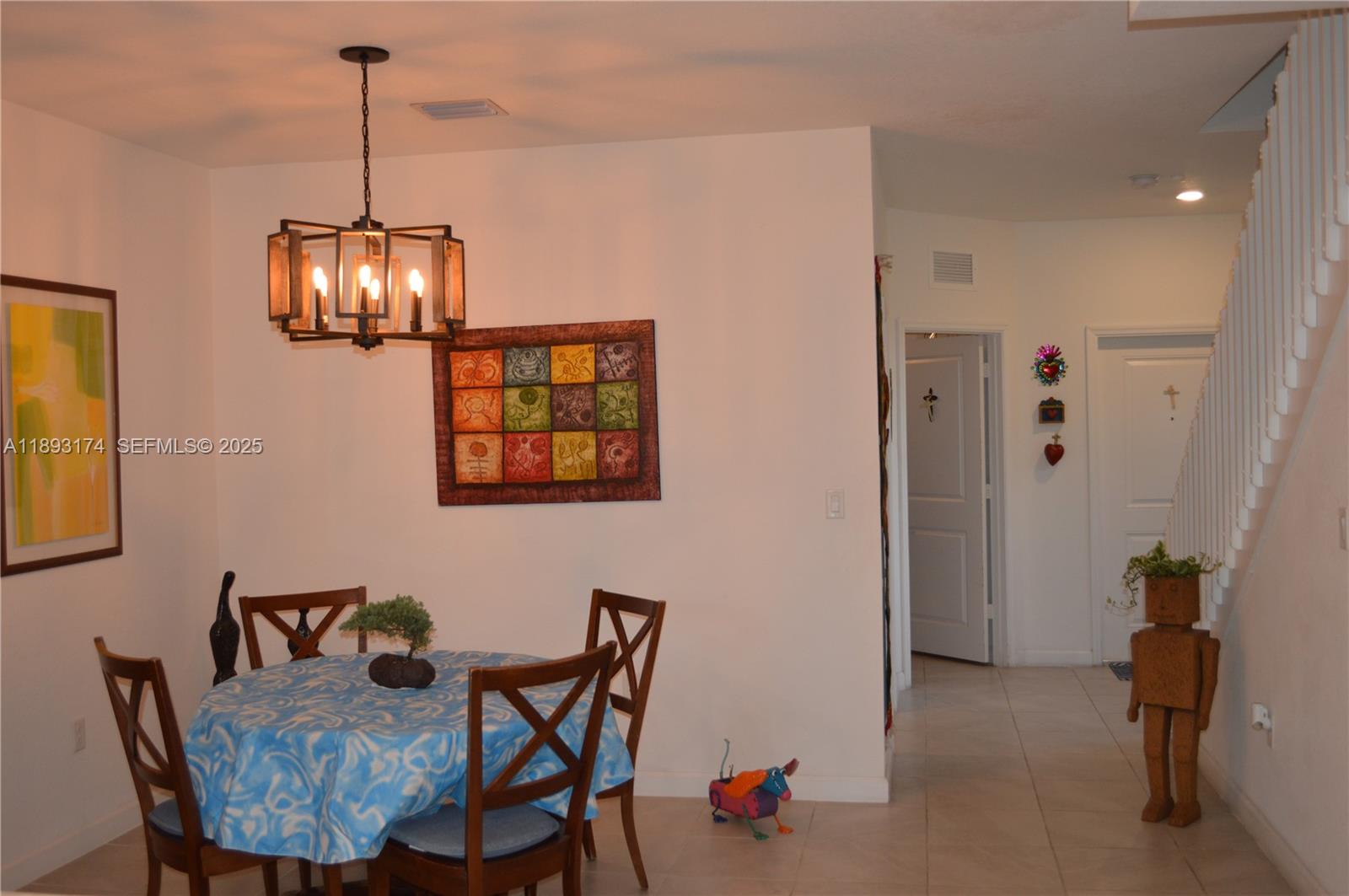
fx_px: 1347
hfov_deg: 53.2
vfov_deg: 36.8
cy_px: 448
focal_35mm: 36
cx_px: 674
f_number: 4
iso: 400
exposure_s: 1/80
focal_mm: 24
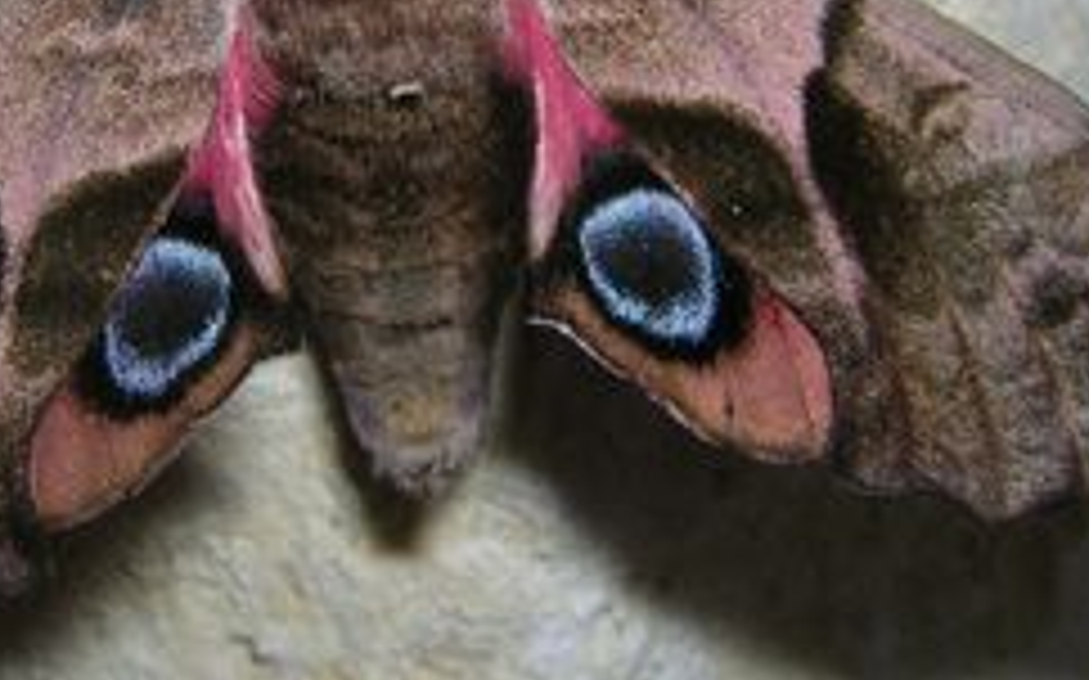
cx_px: 396
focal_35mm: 63
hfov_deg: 32.3
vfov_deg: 20.4
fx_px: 1869
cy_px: 135
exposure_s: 1/60.1
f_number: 5.2
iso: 100
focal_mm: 4.7
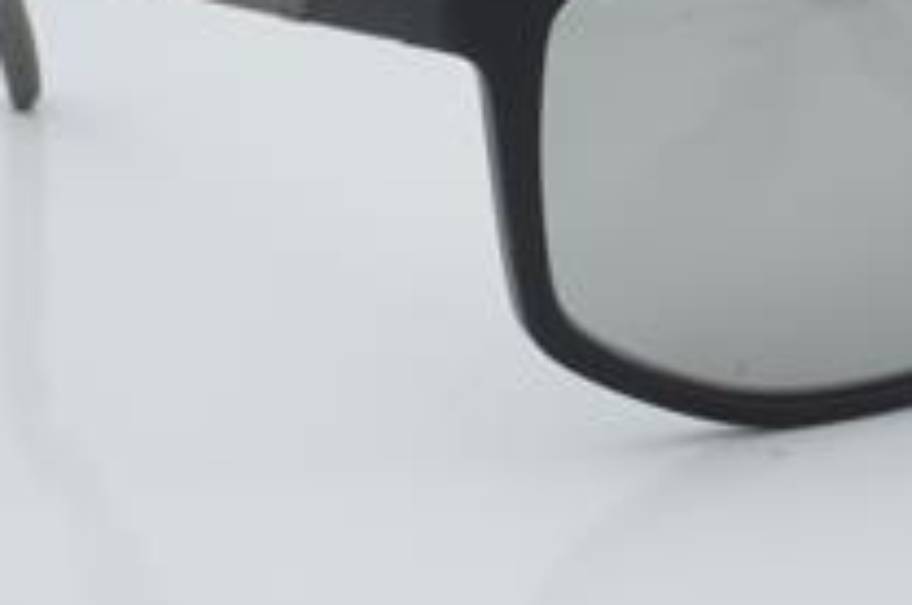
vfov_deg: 10.5
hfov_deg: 15.6
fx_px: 3287
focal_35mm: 130
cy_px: 96
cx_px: 833
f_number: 32
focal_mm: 45
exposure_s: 1/3
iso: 100
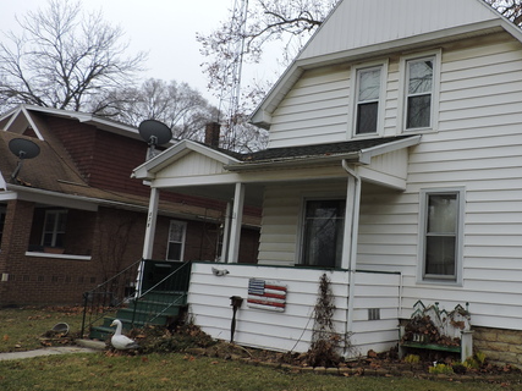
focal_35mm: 36
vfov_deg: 39.6
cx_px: 364
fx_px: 543
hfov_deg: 50.1
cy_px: 186
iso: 100
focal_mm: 4.3
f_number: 3
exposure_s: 1/640
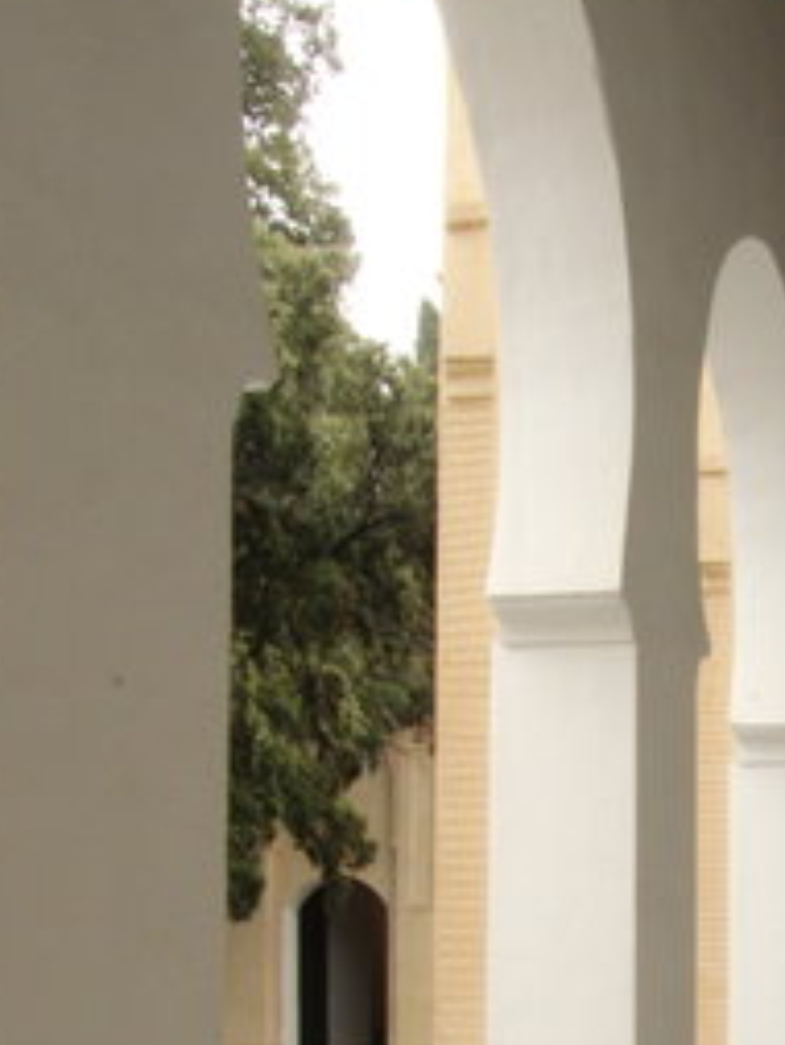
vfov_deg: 31.0
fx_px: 1782
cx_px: 731
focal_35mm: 59
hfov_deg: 24.0
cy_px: 973
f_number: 8
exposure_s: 1/30
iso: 125
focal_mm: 4.6
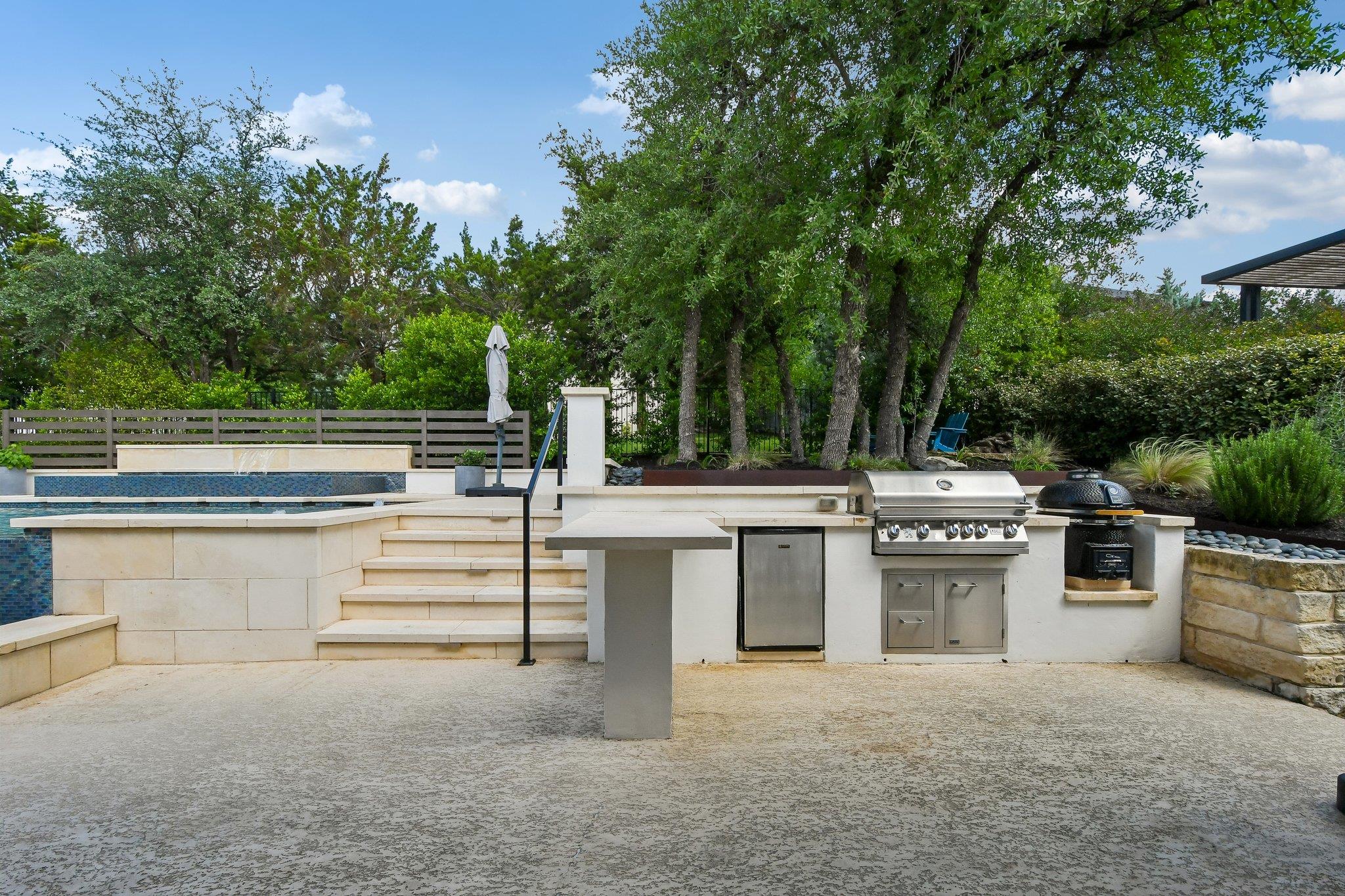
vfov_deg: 77.3
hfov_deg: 100.4
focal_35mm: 15
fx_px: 560
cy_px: 448
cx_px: 672
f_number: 8
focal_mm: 10
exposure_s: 1/640
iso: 400
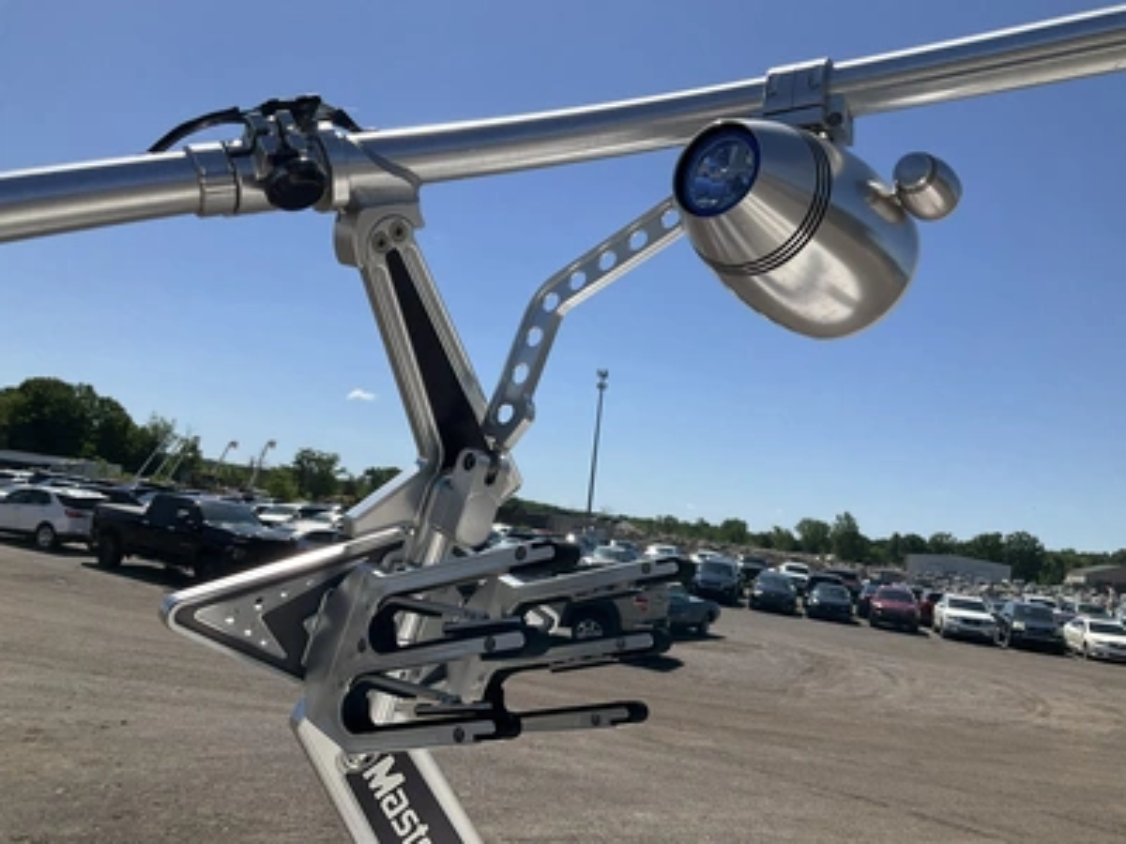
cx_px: 563
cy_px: 422
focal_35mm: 29
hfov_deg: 61.7
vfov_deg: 48.2
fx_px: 943
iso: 25
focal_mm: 3
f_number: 1.8
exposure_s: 1/3322
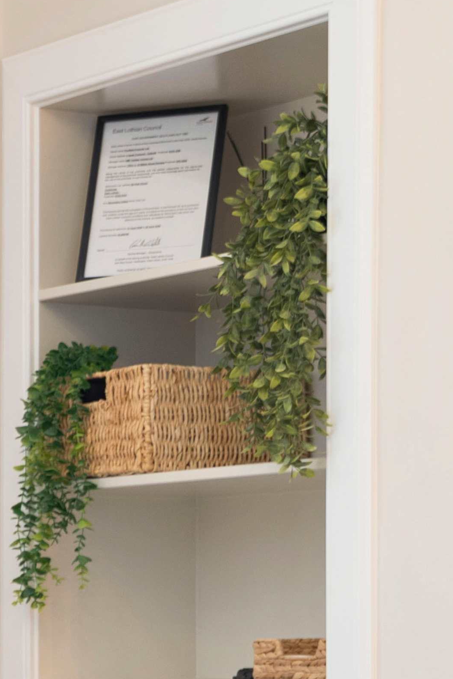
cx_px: -25
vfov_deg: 15.8
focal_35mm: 127
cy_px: 695
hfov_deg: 10.7
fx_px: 2397
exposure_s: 1/13
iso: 200
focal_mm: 34
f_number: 2.8
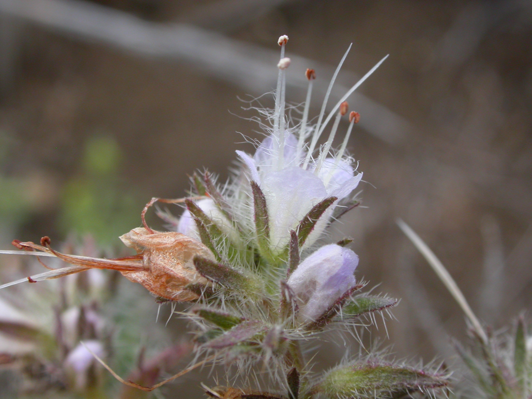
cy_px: 200
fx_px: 1060
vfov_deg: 21.3
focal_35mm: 69
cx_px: 266
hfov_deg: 28.2
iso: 100
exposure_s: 1/112
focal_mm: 14.4
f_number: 5.9
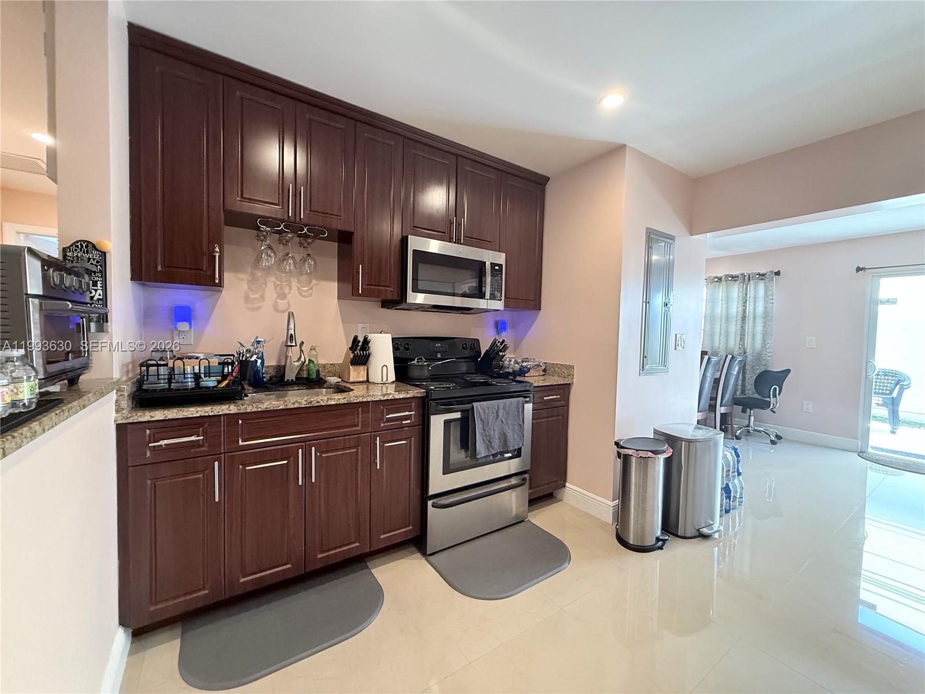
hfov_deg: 102.1
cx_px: 462
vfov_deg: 85.7
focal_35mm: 14
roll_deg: -1.5
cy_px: 347
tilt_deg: -2.0
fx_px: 374
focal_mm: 2.22
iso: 640
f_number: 2.2
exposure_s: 1/60
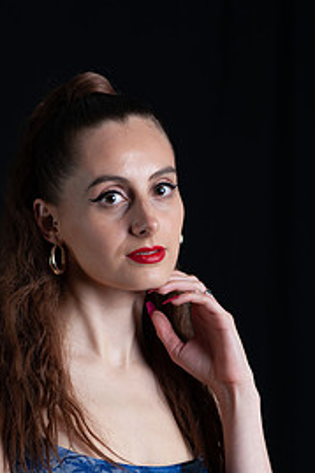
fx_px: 1866
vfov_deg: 14.4
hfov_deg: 9.6
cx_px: 98
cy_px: 334
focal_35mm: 142
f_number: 5.6
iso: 200
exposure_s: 1/125
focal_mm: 85
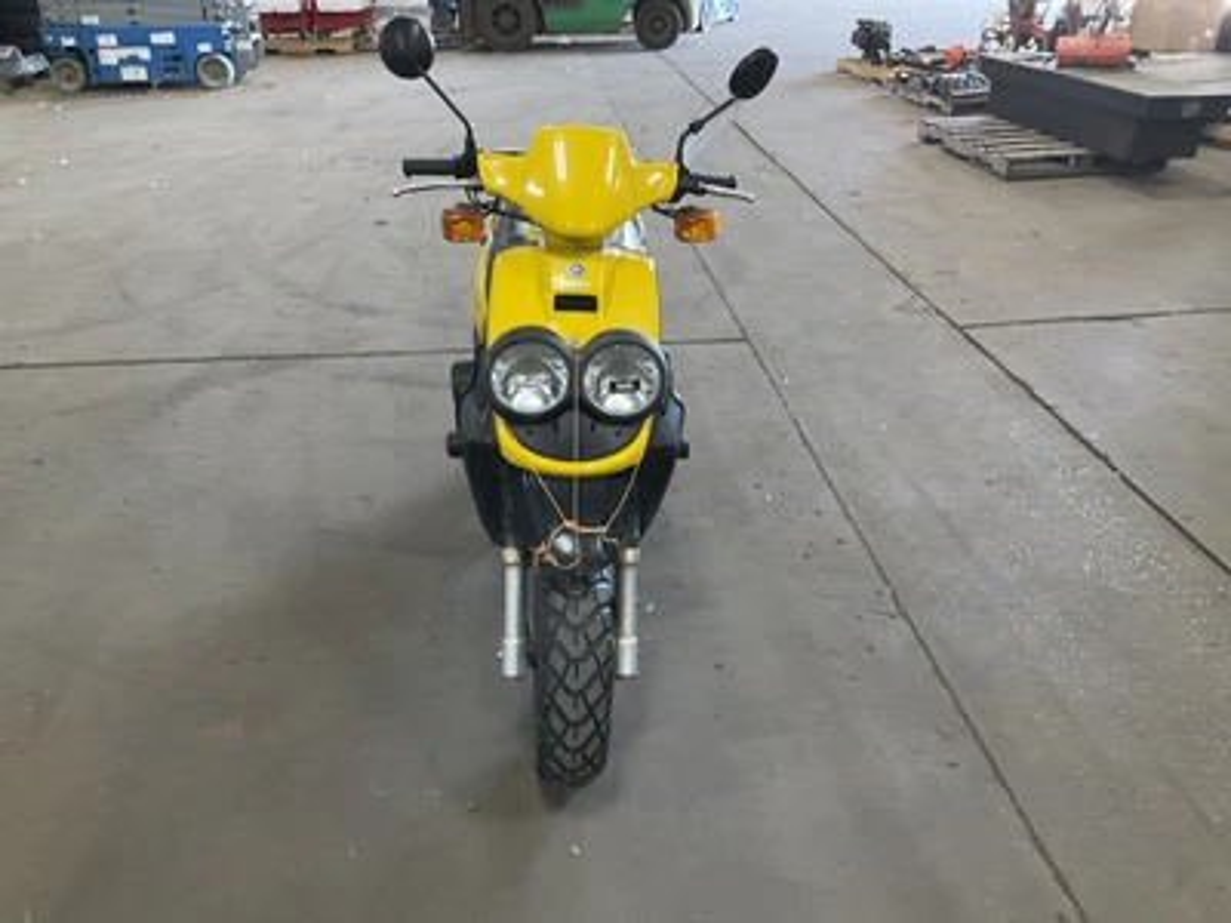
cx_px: 616
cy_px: 462
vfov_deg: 48.2
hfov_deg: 61.7
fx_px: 1031
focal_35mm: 29
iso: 200
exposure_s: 1/60
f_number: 1.8
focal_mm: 3
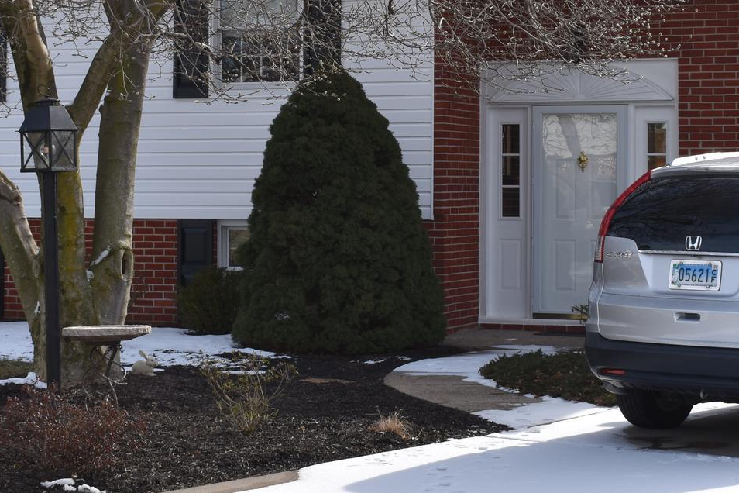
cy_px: 108
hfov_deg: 19.8
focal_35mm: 103
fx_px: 2114
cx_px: 399
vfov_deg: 13.2
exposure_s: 1/320
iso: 100
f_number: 9
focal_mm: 32
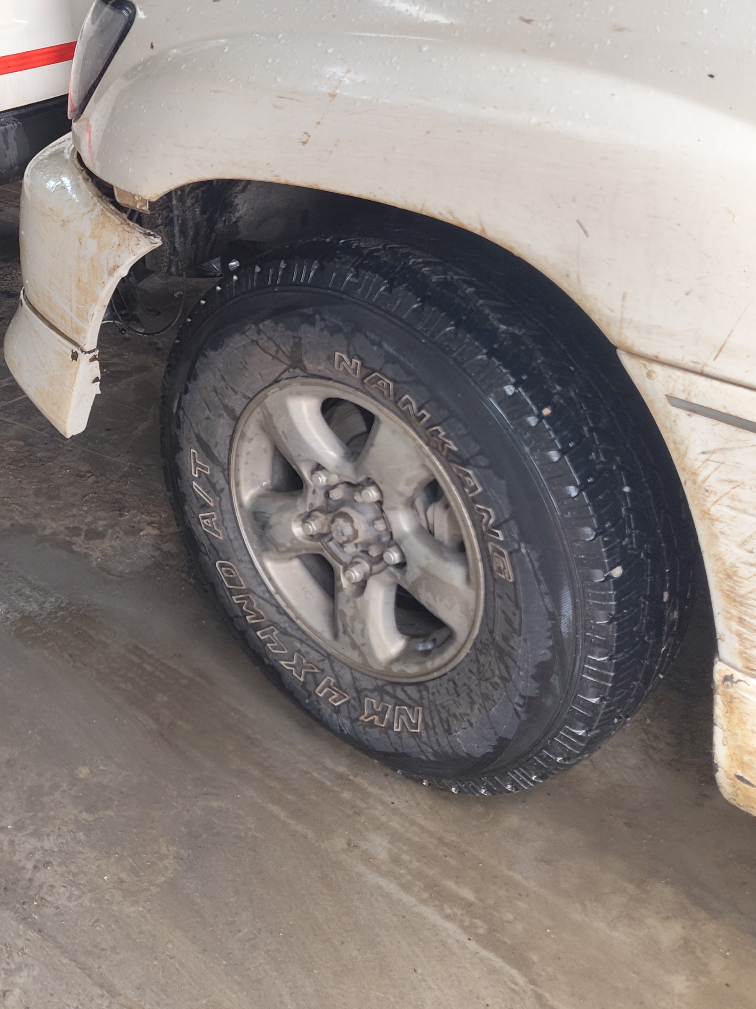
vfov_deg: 45.3
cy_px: 260
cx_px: 140
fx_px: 1165
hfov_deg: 34.7
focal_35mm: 40
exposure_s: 1/33.3
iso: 317
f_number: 1.88
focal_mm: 5.56
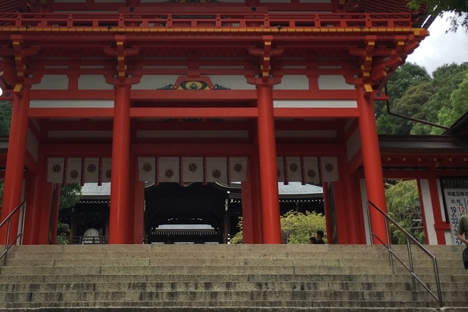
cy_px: 61
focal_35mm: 52
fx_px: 676
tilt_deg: +26.0
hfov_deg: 38.1
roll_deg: +0.3
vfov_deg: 25.5
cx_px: 189
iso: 25
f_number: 2.2
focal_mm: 4.15
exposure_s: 1/785
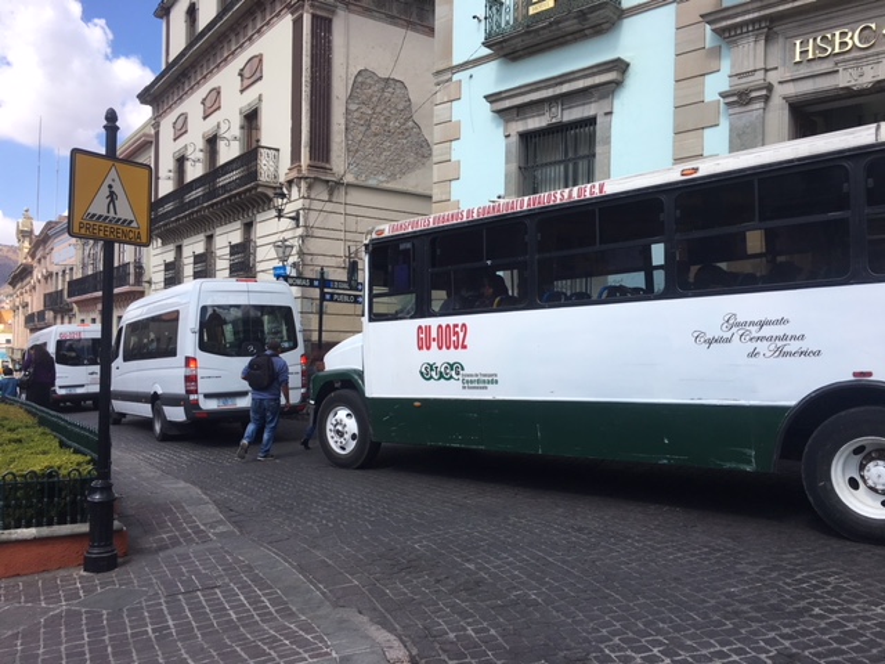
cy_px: 332
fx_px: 741
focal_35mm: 29
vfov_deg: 48.2
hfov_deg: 61.7
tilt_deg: +1.0
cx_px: 442
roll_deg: -1.7
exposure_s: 1/905
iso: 25
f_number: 2.2
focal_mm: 4.15
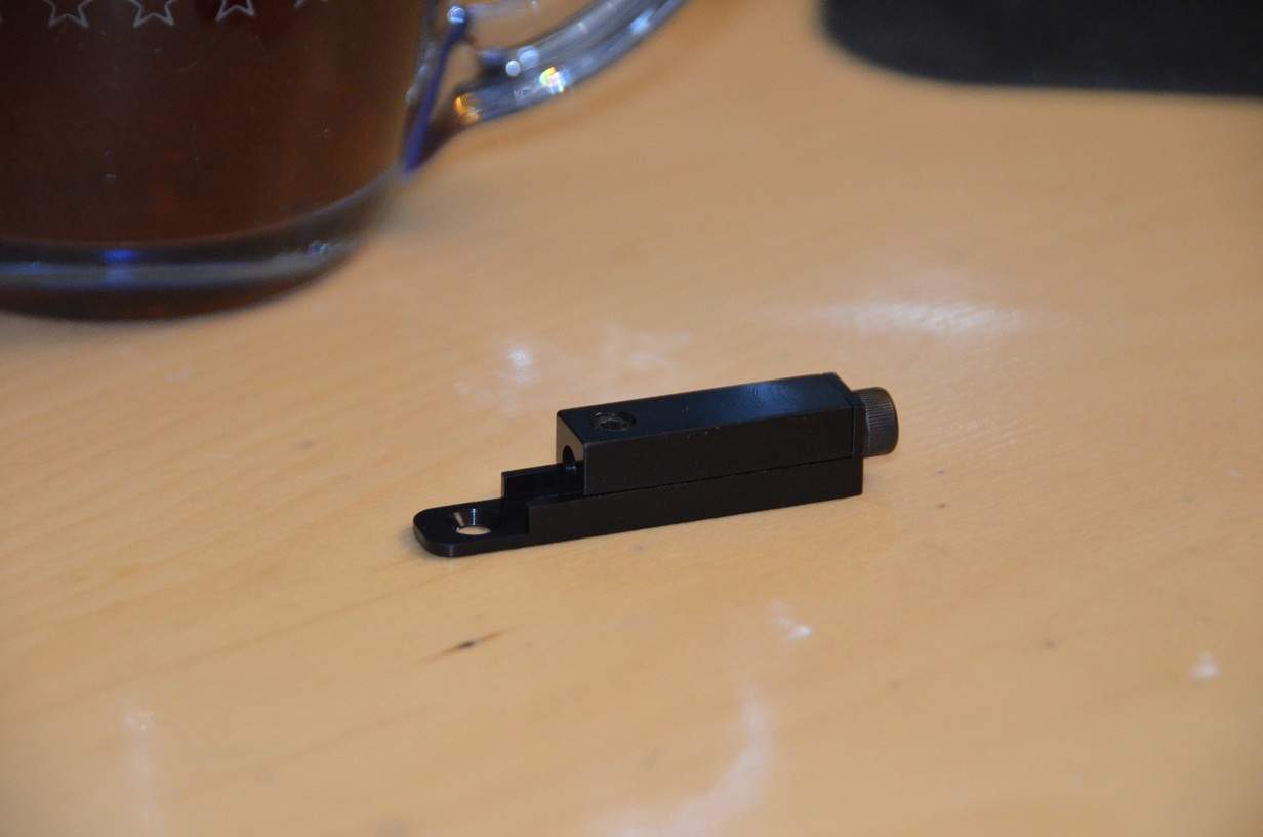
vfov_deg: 6.1
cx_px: 632
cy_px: 418
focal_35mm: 225
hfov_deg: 9.2
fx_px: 7877
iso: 3200
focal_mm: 150
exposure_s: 1/60
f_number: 5.6
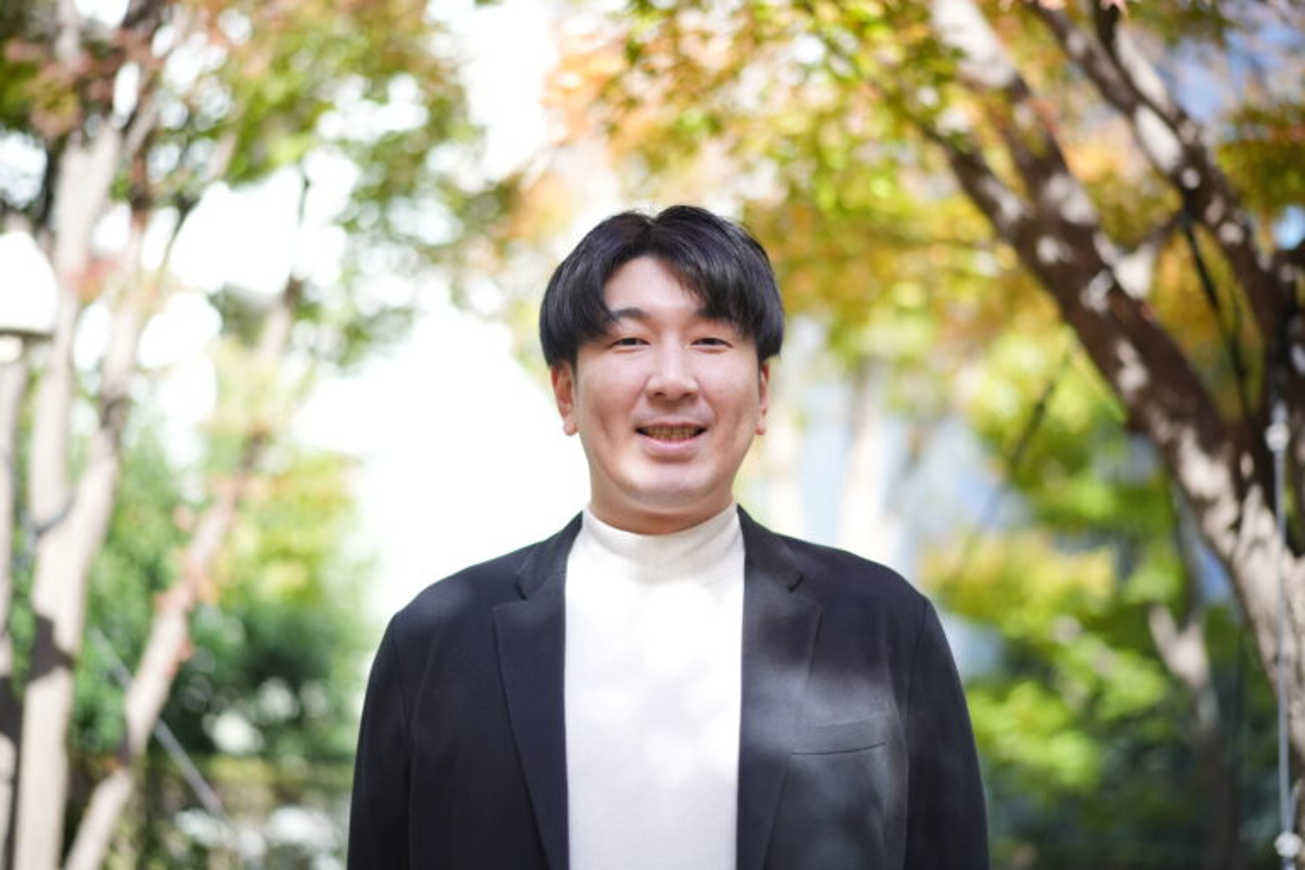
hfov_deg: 36.2
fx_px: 1994
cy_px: 435
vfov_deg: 24.6
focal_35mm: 55
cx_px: 652
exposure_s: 1/125
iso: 800
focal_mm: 55
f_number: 1.8
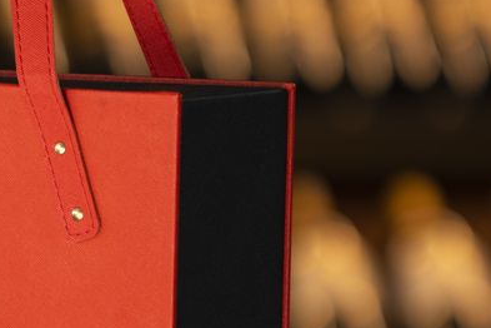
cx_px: -60
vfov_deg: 5.9
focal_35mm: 232
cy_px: 304
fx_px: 3164
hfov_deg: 8.8
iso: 1000
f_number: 7.1
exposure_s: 1/50
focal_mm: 52
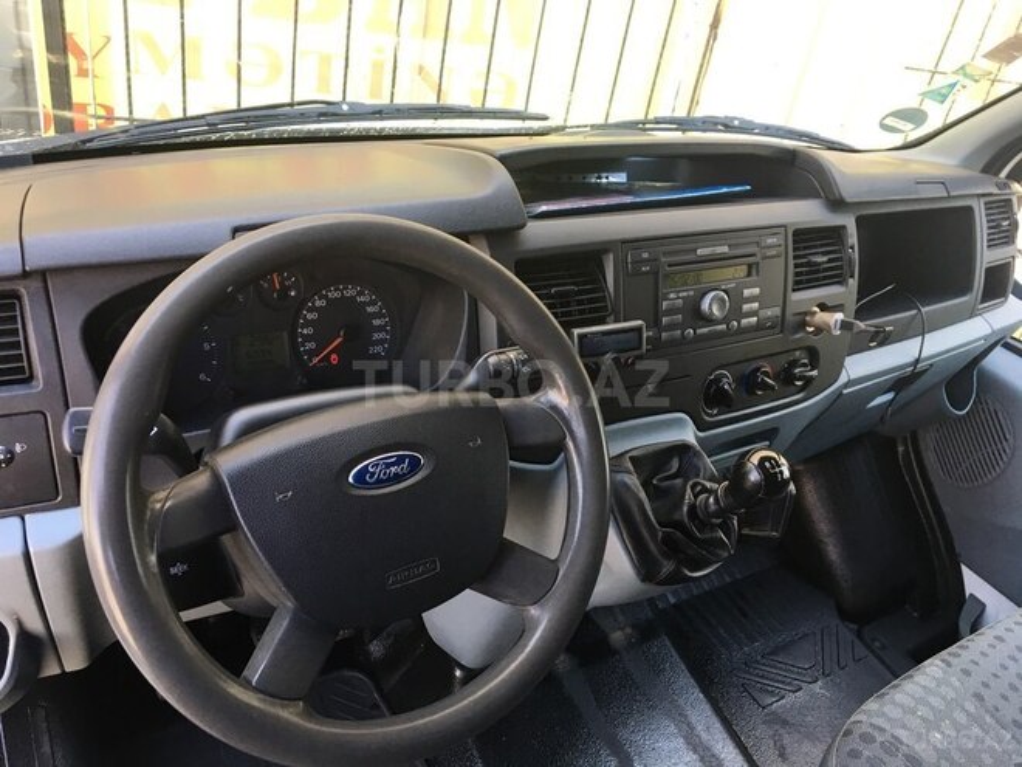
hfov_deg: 61.7
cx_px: 511
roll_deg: -10.4
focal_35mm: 29
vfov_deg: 48.2
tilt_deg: -31.3
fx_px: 856
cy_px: 384
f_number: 2.2
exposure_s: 1/33
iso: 25
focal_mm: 4.15
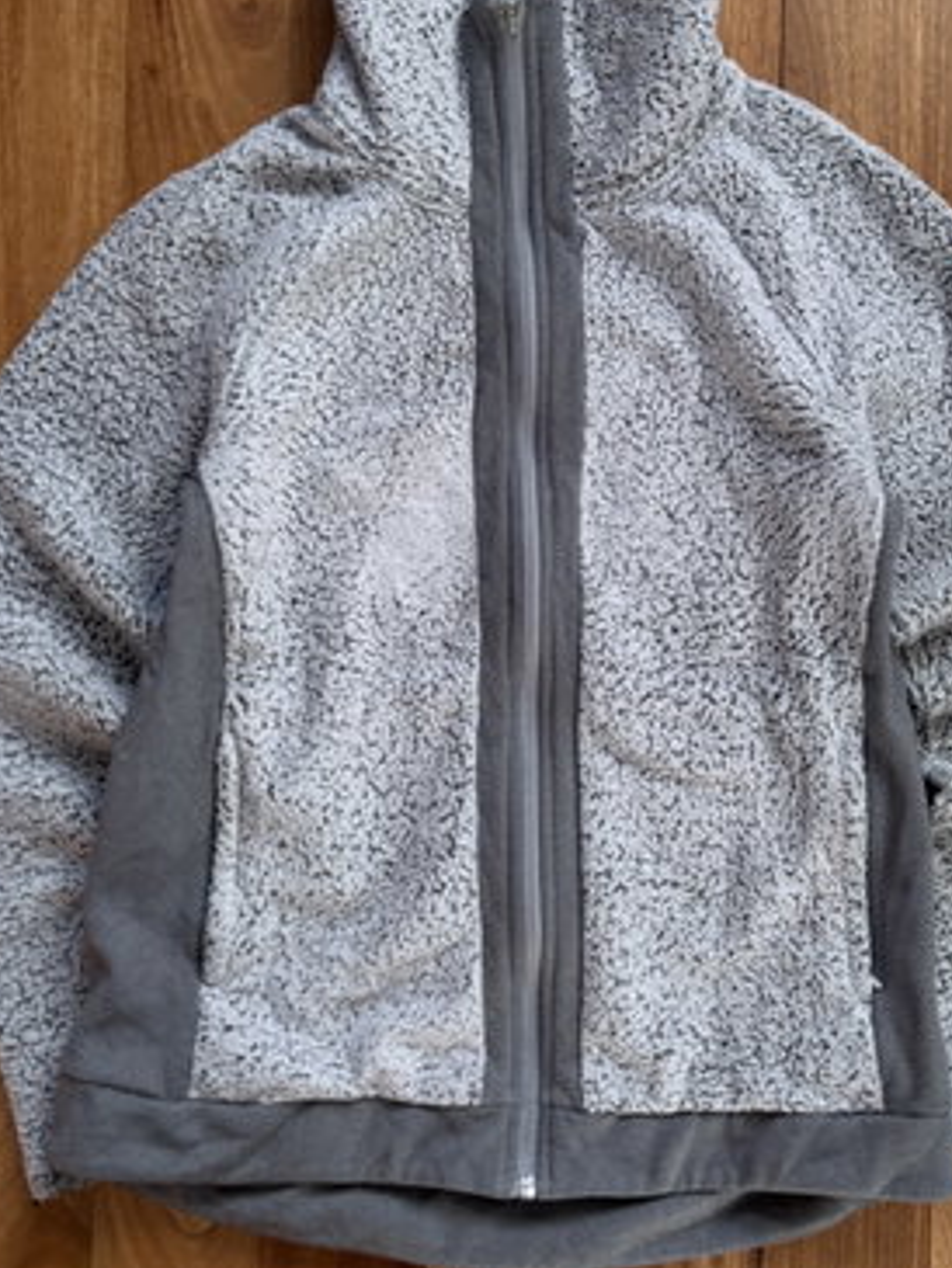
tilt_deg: -89.3
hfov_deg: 37.7
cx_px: 528
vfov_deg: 48.9
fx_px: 1393
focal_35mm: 38
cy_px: 578
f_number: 1.6
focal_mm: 5.96
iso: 64
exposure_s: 1/121
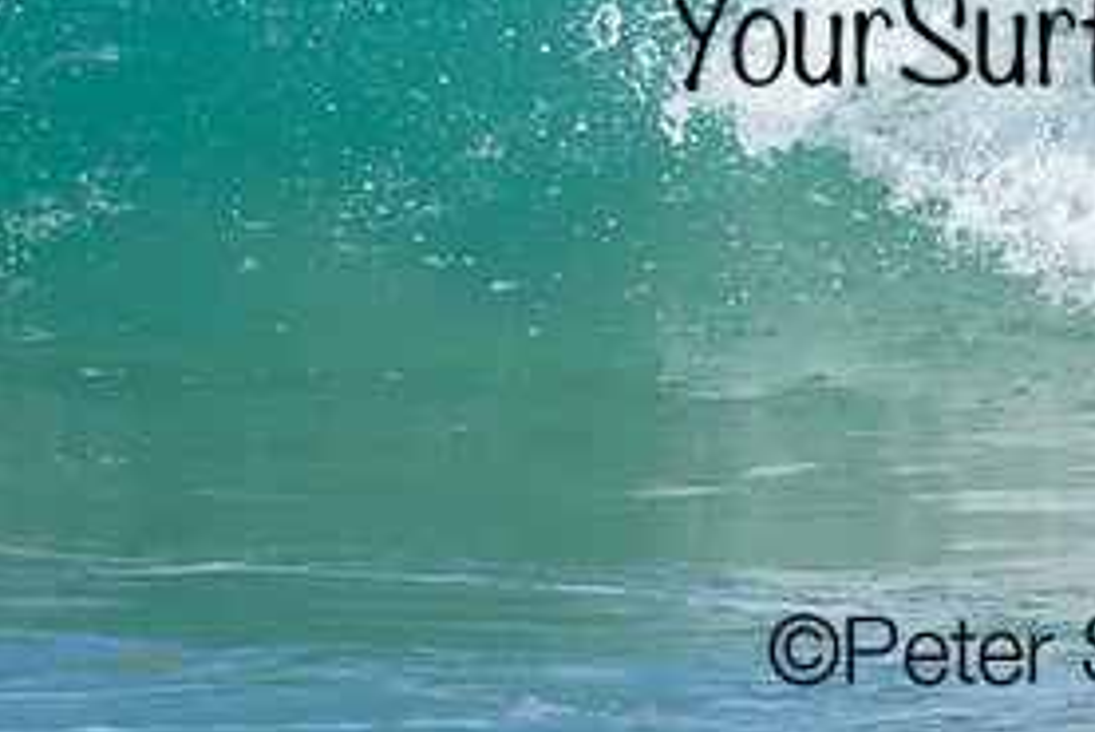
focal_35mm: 2296
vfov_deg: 0.6
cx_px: 981
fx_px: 69870
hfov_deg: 0.9
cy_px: -42
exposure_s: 1/2000
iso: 400
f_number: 6.3
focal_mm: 800
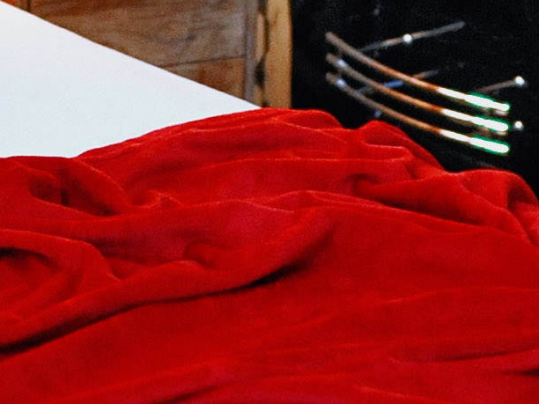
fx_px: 3644
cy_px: 182
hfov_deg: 8.4
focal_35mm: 234
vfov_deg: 6.4
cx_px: -27
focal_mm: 35
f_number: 2.2
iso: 3200
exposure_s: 1/160
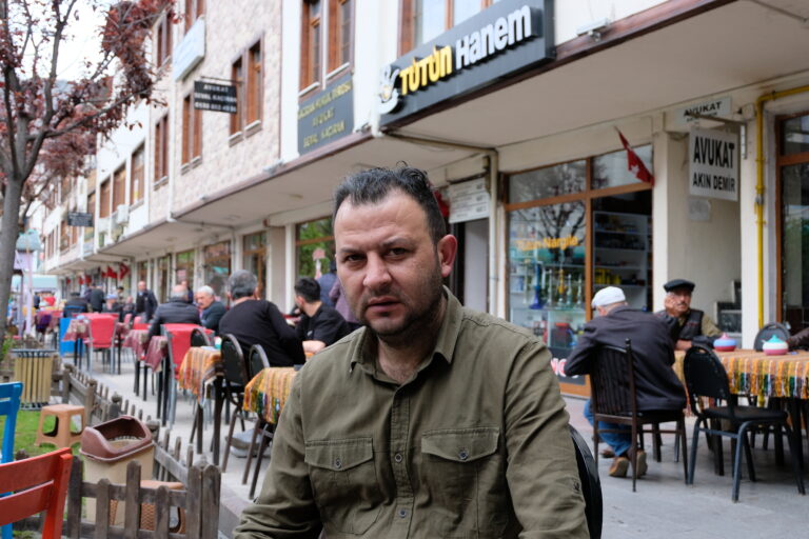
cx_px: 404
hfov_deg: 50.7
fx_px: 854
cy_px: 270
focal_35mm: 38
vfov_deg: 35.1
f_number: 4.5
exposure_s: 1/240
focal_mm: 25.6
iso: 400
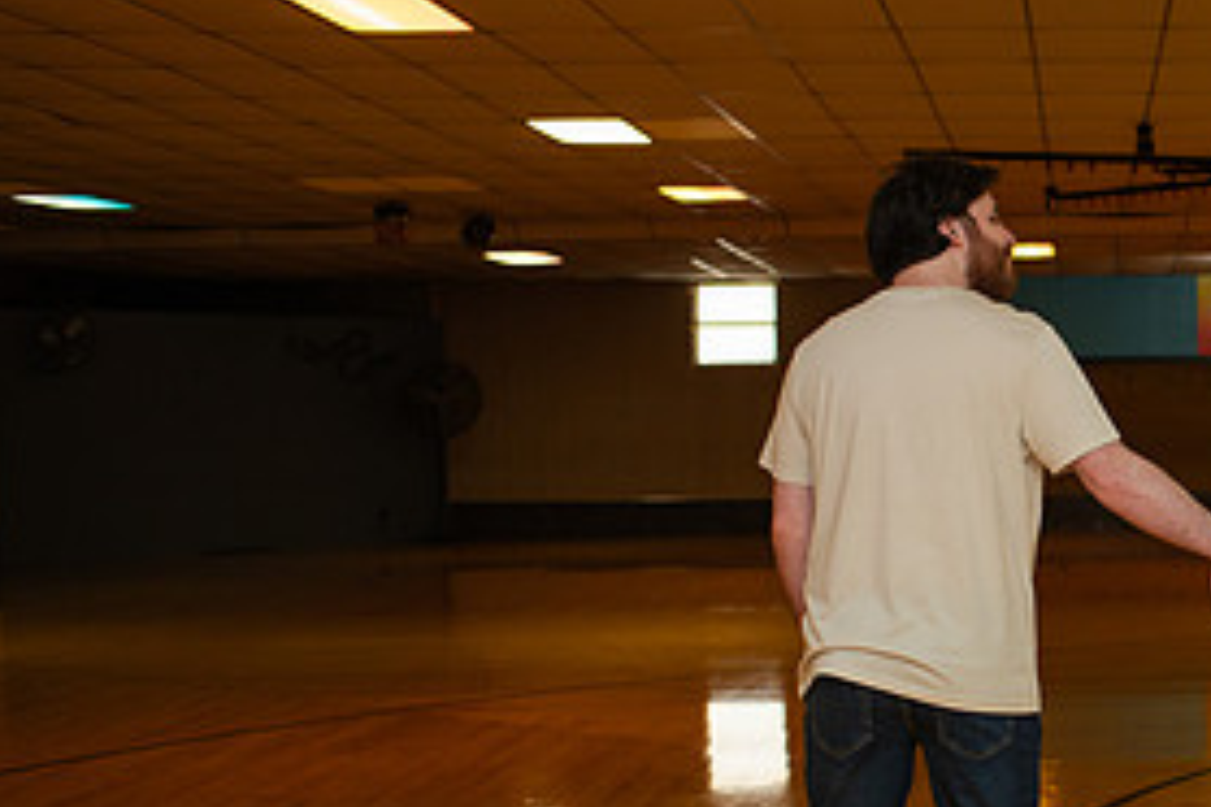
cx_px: 1358
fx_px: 2657
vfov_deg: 17.2
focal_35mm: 79
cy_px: 616
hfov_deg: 23.9
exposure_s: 1/200
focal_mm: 35
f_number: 3.2
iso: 1000
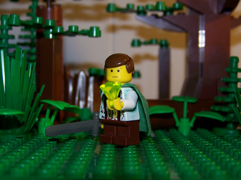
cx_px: 120
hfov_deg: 27.8
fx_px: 487
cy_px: 90
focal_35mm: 70
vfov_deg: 21.0
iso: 64
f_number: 3.2
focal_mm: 11.7
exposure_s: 1/30
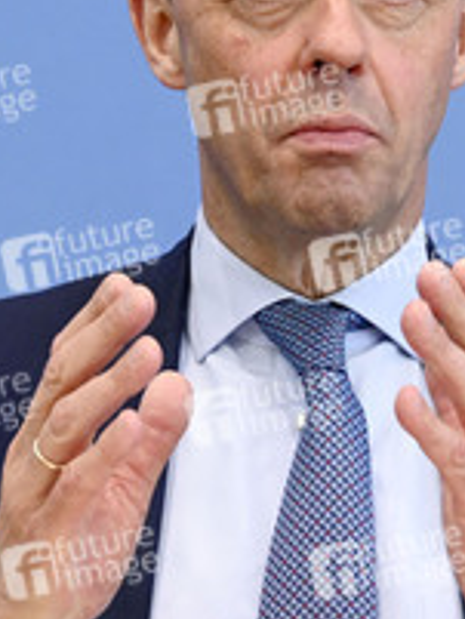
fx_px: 3668
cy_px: 179
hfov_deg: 7.3
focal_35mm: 205
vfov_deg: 9.6
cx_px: 306
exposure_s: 1/400
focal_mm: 95
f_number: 5.6
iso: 2500
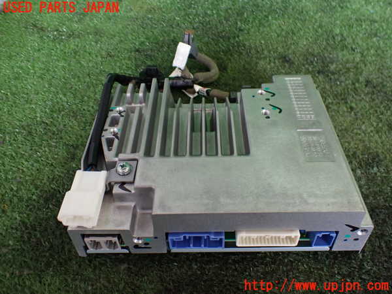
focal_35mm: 30
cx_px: 196
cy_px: 147
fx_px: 340
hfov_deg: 60.0
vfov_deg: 46.8
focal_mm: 5.4
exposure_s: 1/125
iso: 400
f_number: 2.3
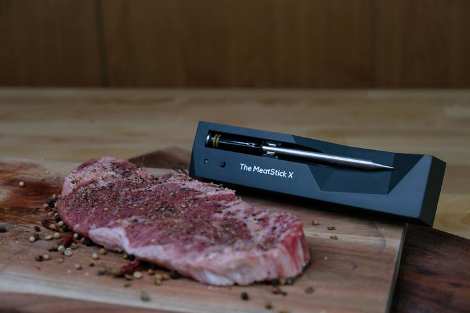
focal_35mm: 61
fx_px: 796
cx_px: 235
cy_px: 156
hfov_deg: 32.9
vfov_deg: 22.3
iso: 1000
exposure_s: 1/180
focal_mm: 40.7
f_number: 4
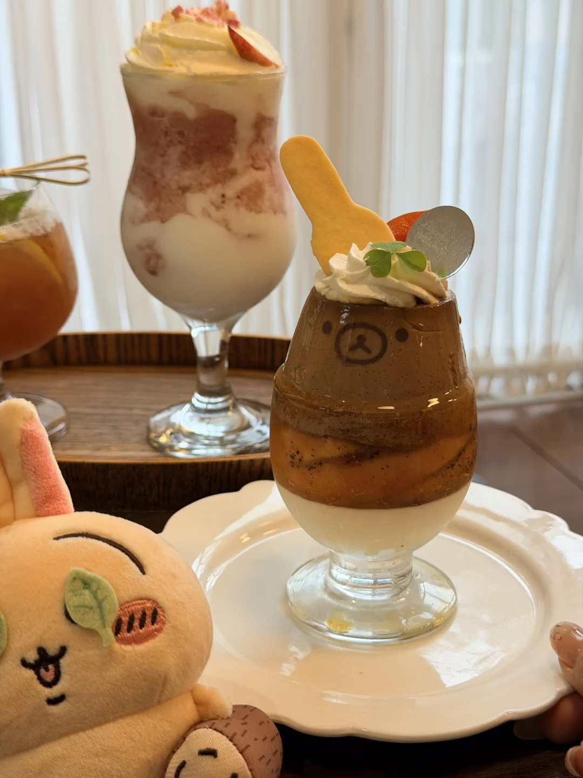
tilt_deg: -20.8
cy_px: 389
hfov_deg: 30.3
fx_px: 1078
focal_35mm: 48
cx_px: 292
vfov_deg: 39.7
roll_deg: +0.2
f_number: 1.78
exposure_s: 1/91
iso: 100
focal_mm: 6.76
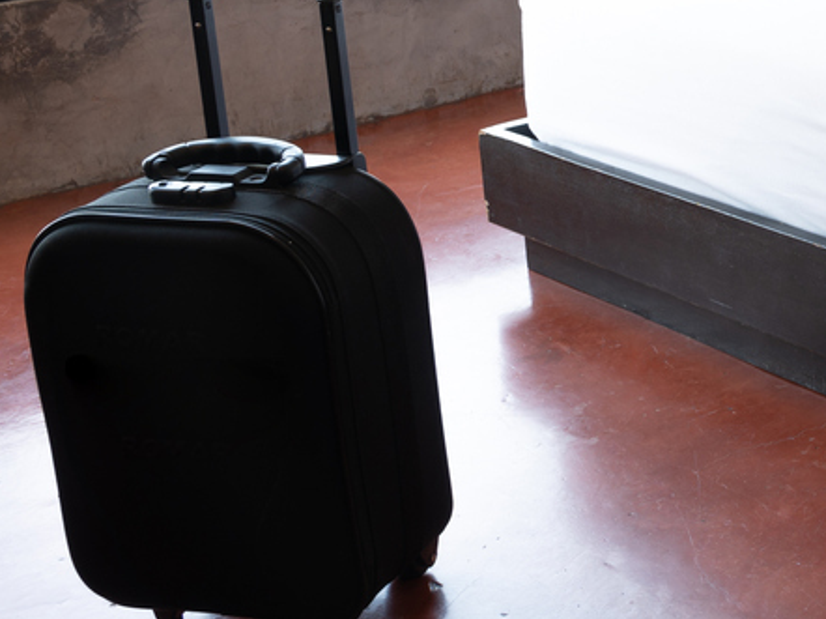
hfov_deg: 24.1
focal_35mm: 72
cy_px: 83
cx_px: 1025
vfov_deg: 20.0
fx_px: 1726
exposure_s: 1/6
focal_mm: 26.5
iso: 100
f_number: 8
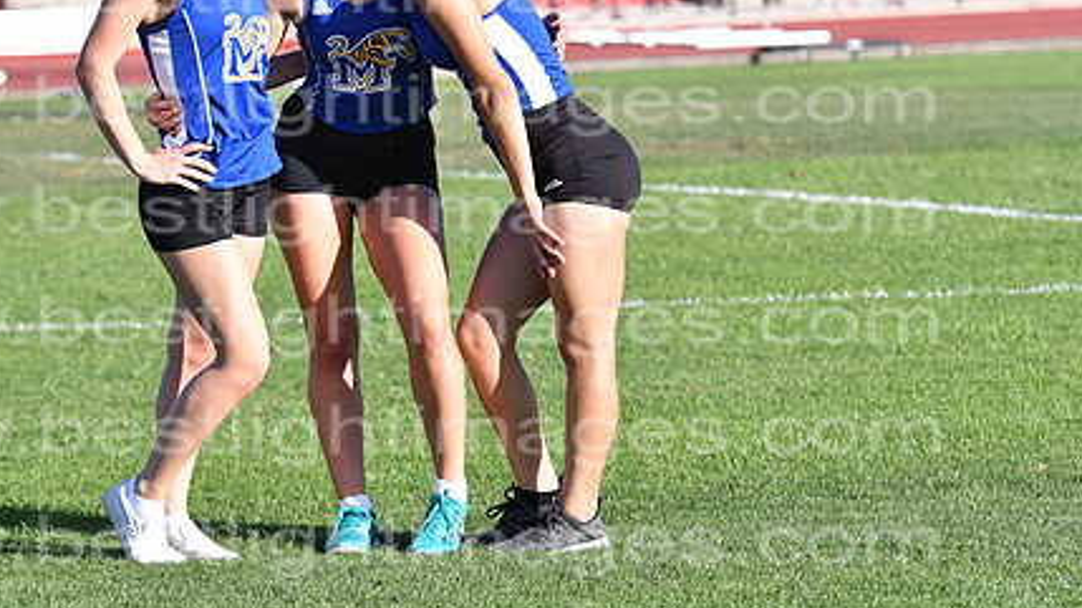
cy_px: 160
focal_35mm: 255
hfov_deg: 8.5
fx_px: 7314
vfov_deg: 4.8
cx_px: 368
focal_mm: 120
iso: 800
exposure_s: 1/5000
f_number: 5.6
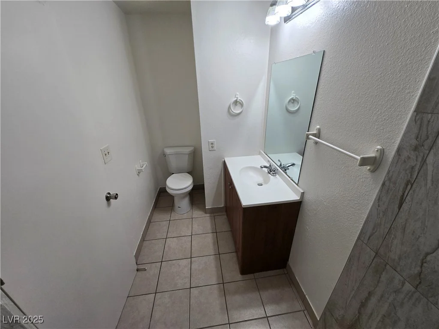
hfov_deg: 106.2
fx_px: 165
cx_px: 220
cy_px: 164
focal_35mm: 13
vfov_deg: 89.9
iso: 50
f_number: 2.2
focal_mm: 1.7
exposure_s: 1/60
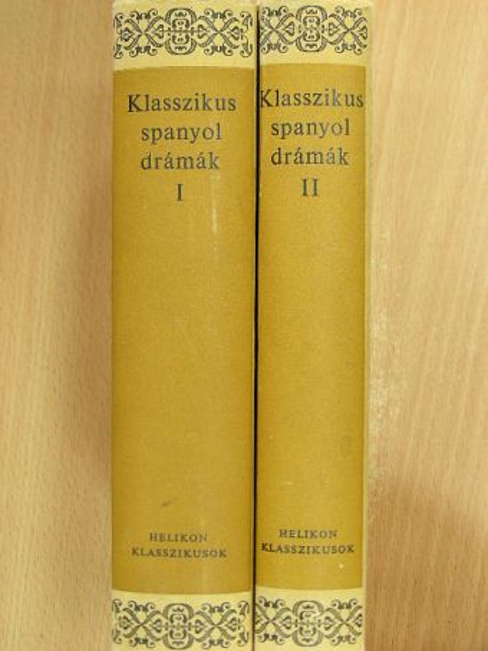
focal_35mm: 63
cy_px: 326
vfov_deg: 30.7
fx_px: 1184
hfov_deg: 23.3
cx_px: 244
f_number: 3.5
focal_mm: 10.5
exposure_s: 1/8.2
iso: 100
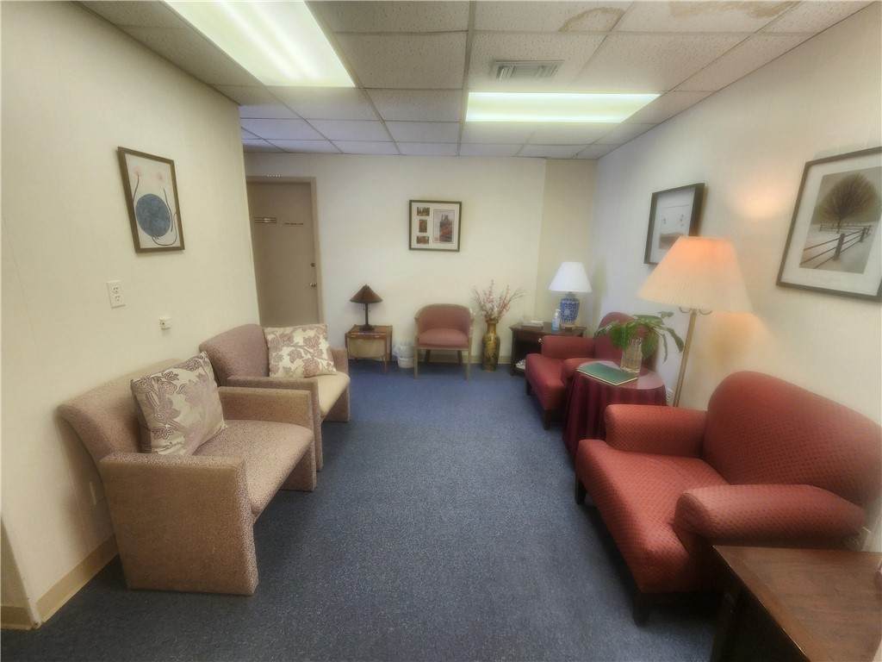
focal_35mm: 13
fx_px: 331
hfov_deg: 106.2
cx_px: 441
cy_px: 331
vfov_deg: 89.9
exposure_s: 1/60
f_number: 2.2
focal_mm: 2.2
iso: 160
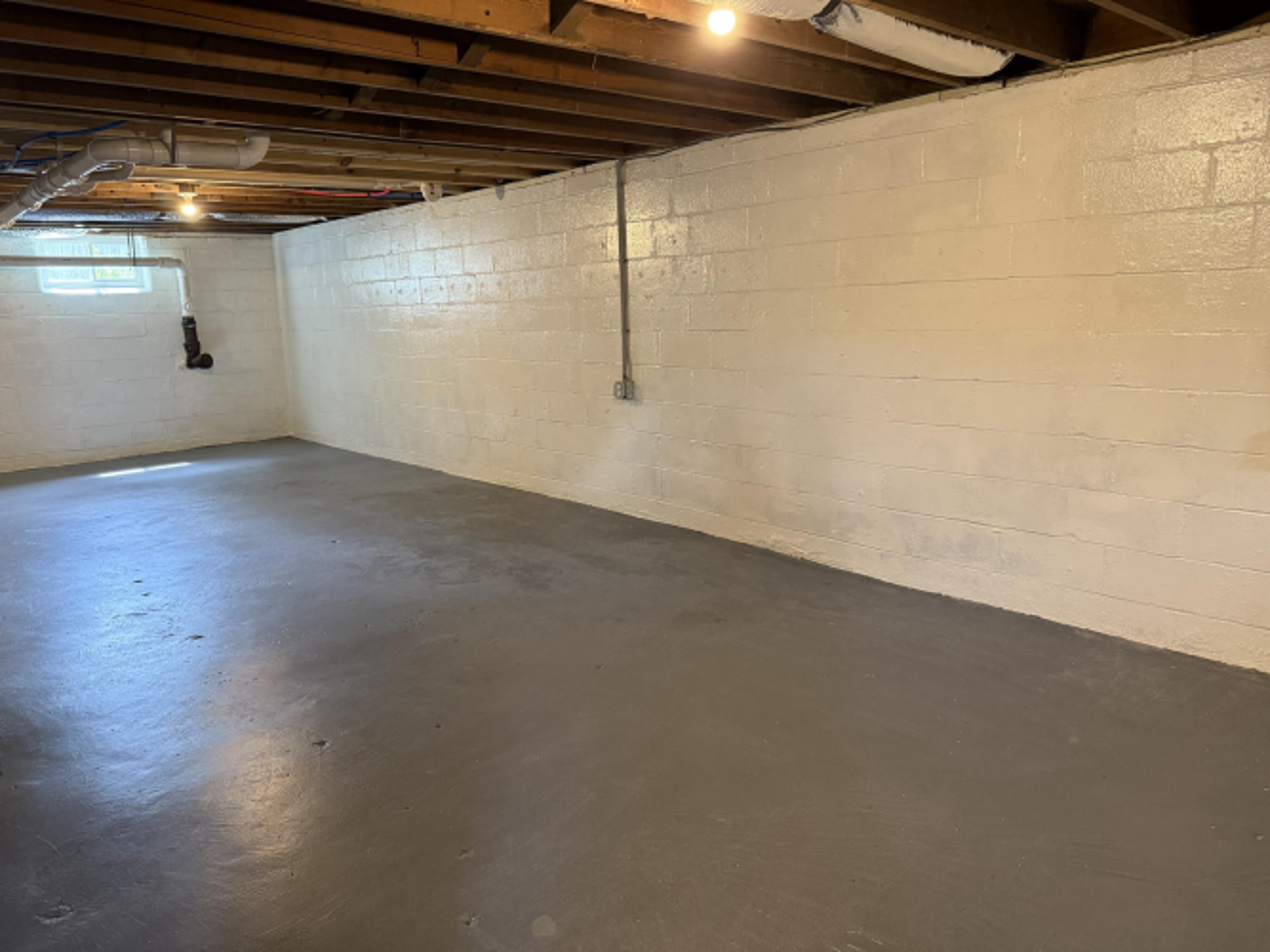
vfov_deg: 56.8
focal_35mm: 24
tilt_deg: -10.4
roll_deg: +2.2
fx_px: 880
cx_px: 635
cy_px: 476
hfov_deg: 71.6
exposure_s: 1/60
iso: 400
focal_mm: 6.76
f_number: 1.78
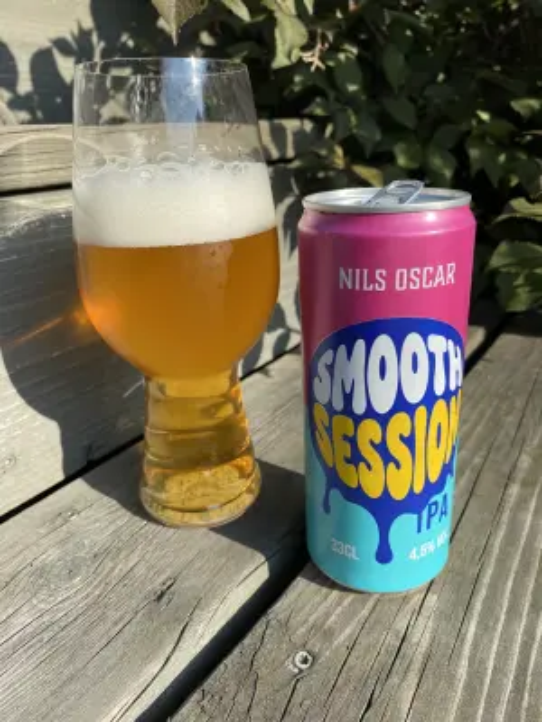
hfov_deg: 53.1
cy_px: 361
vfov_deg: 67.3
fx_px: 543
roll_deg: +3.5
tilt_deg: -20.0
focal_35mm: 26
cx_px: 271
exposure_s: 1/1701
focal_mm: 4.25
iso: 32
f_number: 1.8
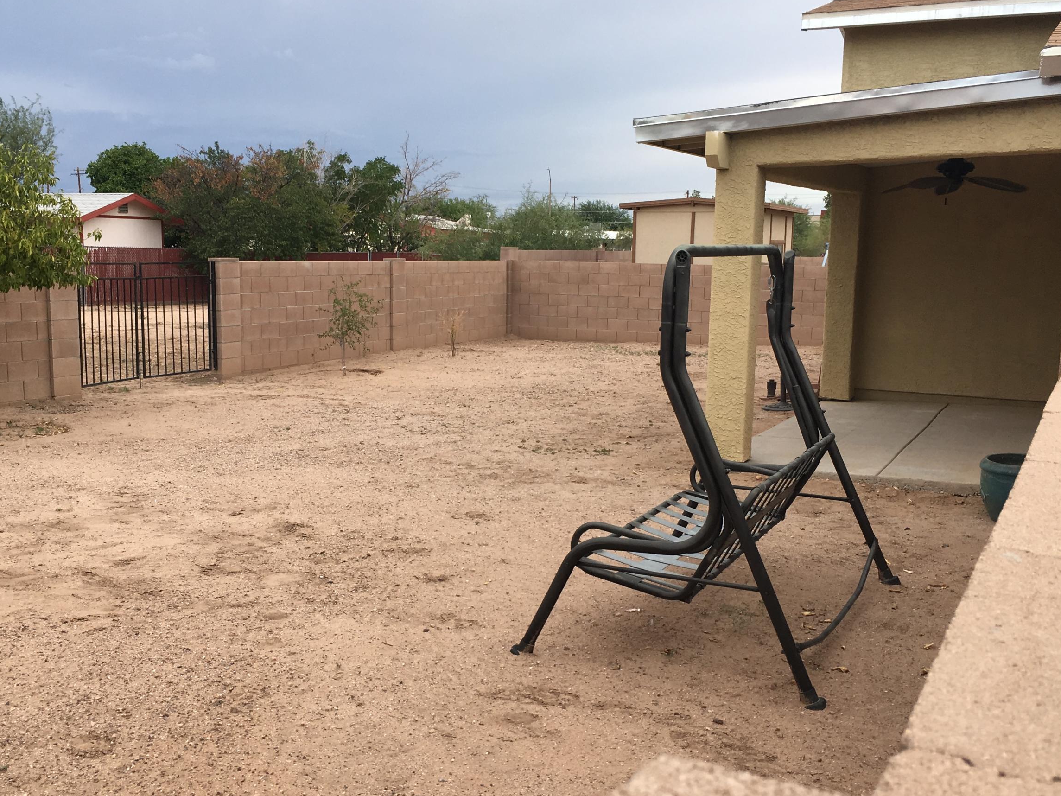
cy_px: 435
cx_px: 479
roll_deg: -1.3
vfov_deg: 37.7
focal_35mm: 38
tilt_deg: -10.9
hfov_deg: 48.9
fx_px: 1165
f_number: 2.2
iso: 25
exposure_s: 1/416
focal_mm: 4.15
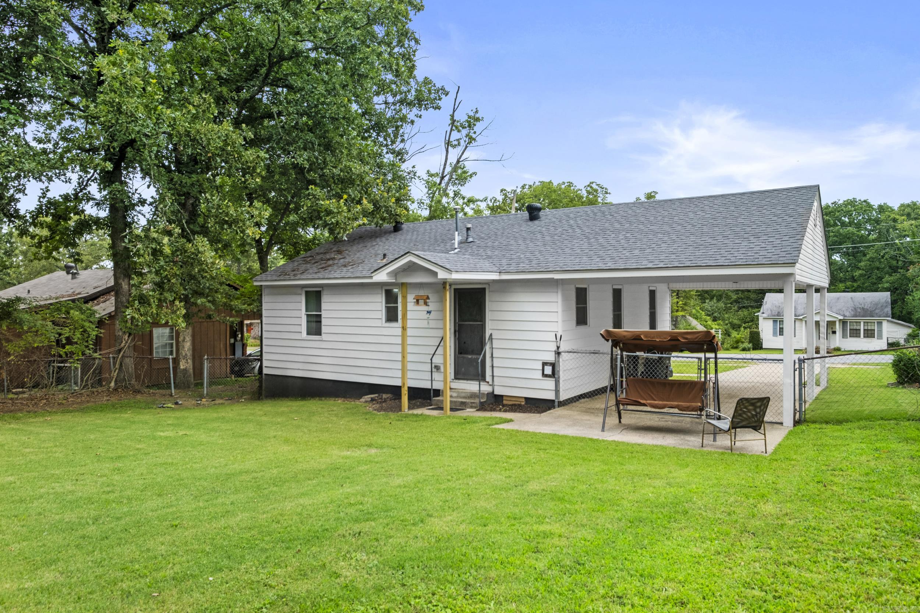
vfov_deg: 55.1
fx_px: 588
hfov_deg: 76.1
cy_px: 306
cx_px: 460
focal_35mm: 23
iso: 400
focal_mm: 15.1
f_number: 8
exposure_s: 1/100
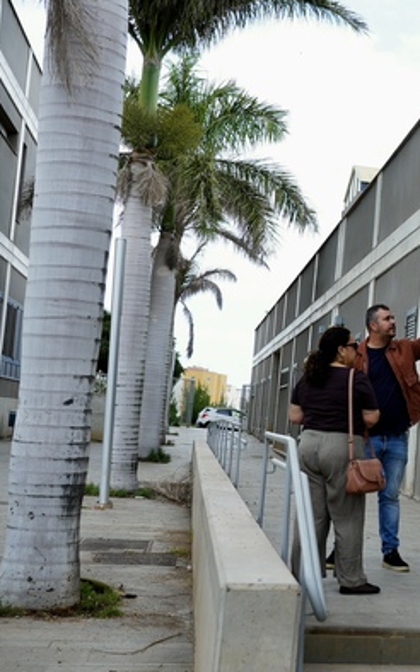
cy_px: 336
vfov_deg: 34.6
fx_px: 1081
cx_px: 507
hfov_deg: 20.5
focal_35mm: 59
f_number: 4.5
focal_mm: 38
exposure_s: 1/400
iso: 160
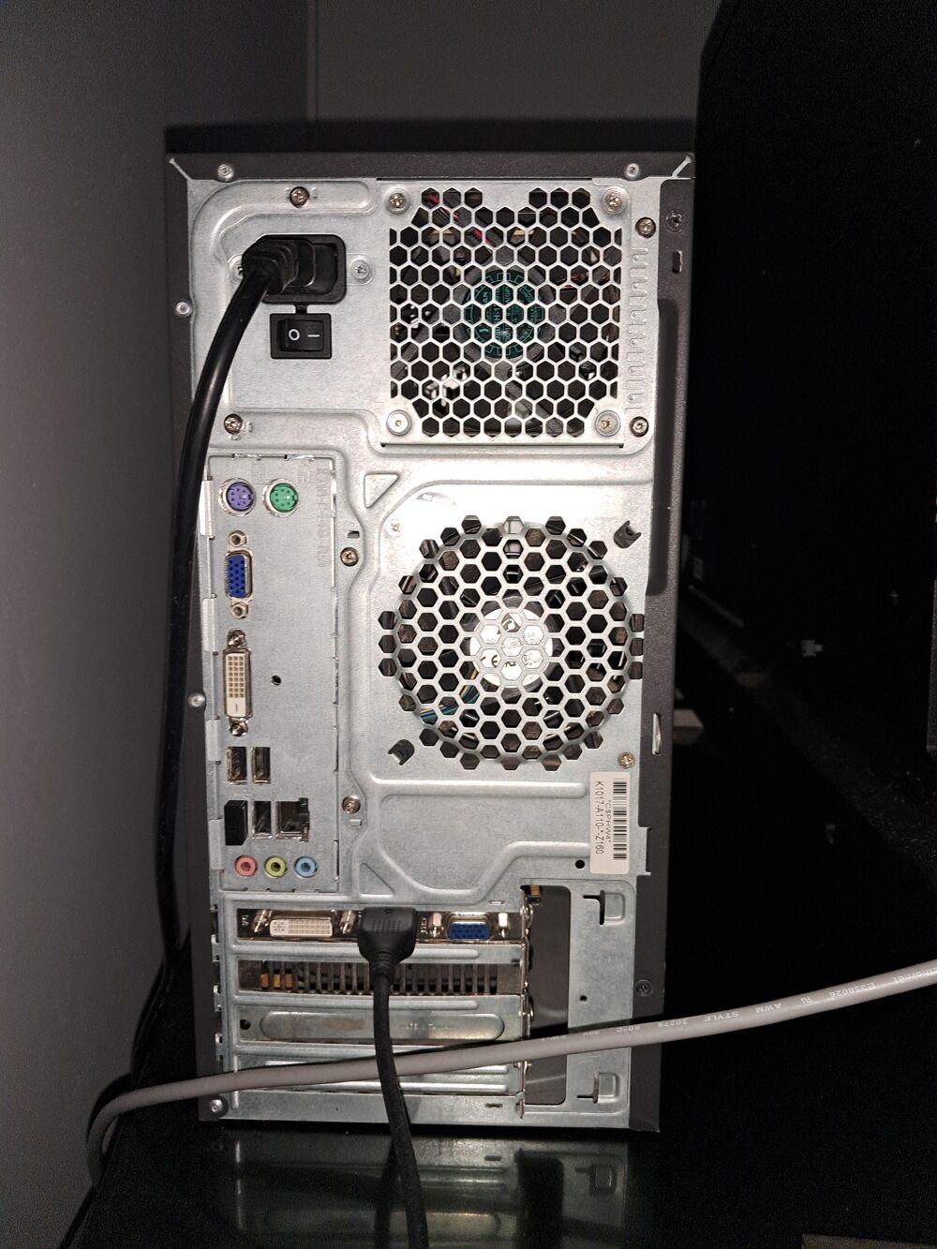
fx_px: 974
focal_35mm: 27
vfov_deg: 65.3
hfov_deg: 51.4
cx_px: 468
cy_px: 624
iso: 100
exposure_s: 1/17
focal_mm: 4
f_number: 1.8
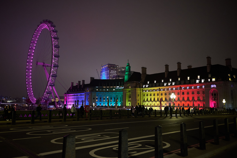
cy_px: 79
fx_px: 184
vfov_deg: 46.4
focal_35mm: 28
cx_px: 118
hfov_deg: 65.5
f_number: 2.8
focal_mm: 28
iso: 1600
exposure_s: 1/20
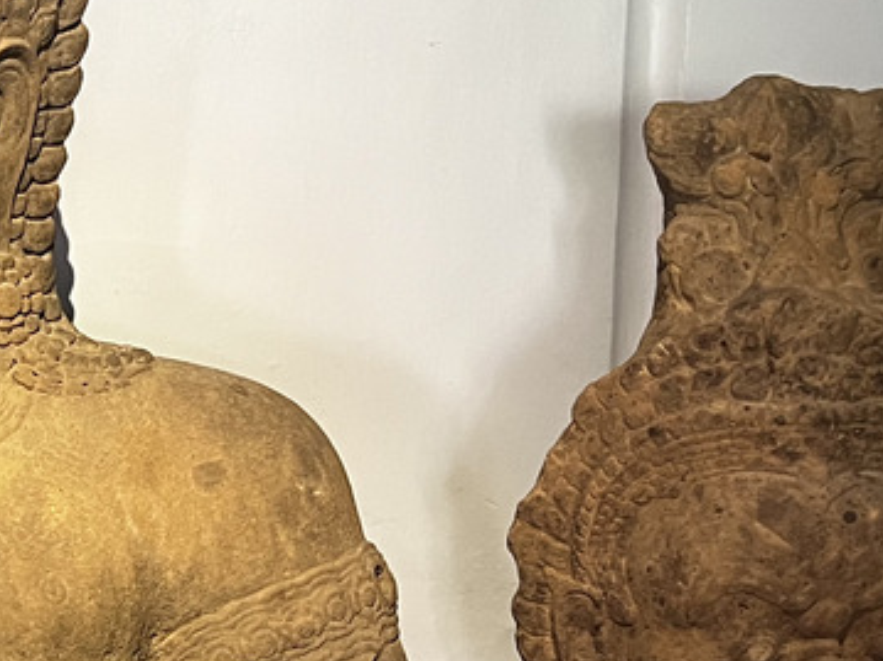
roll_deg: +0.6
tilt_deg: -8.1
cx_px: -66
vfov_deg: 16.9
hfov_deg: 21.5
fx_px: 2218
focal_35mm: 87
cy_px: 401
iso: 125
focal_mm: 5.7
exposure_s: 1/50
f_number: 1.5
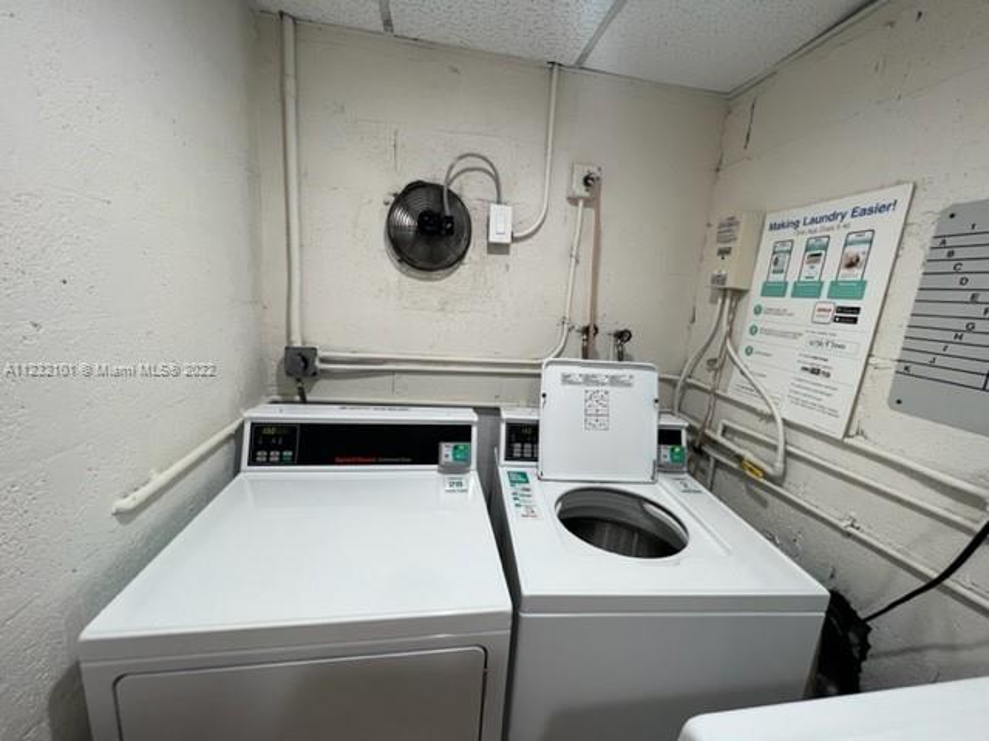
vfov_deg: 89.9
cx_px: 494
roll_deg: -3.9
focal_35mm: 13
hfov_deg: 106.2
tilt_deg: -12.0
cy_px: 370
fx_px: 371
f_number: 1.8
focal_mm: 1.57
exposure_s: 1/120
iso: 125
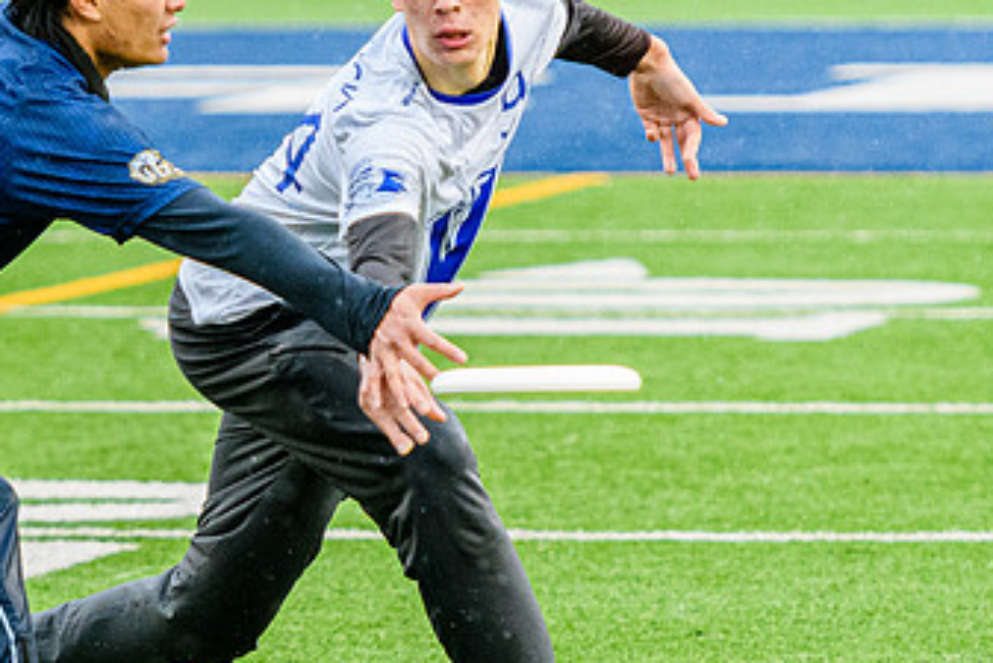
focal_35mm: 508
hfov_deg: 4.1
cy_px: 309
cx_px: 402
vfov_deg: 2.7
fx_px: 14018
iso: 3200
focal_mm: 135
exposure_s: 1/1000
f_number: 3.2
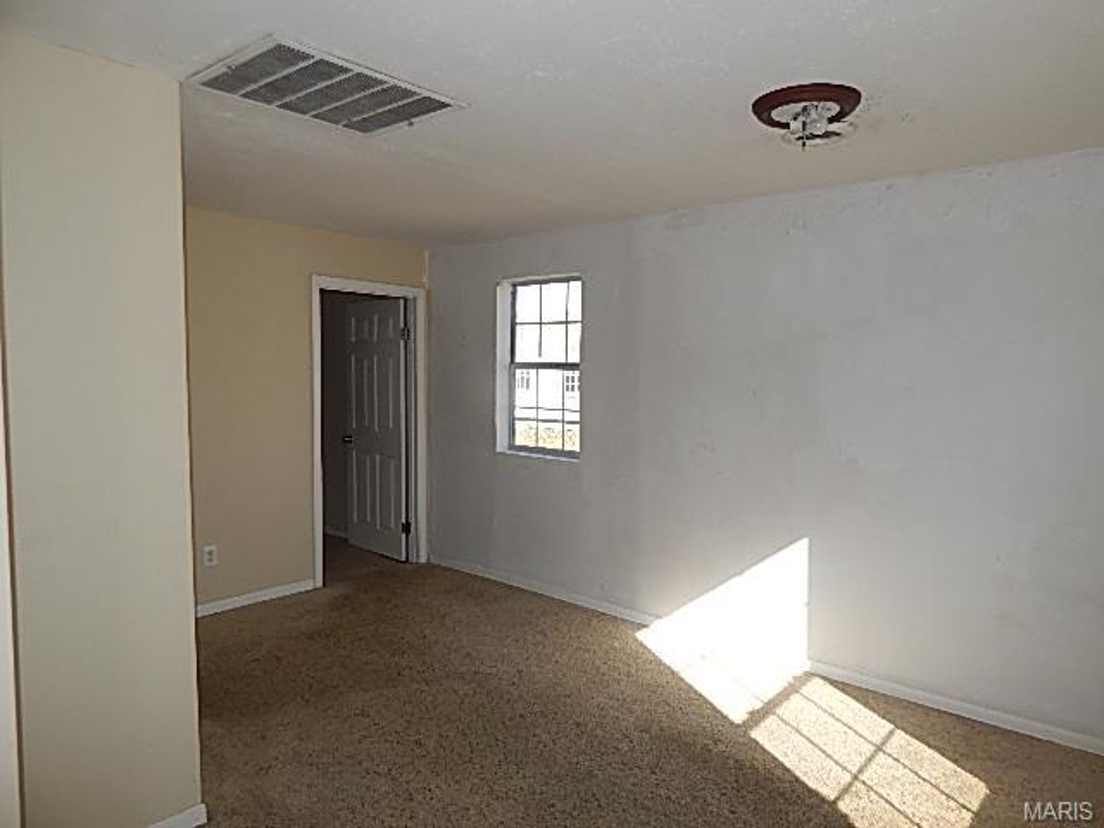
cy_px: 414
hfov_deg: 73.9
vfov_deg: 58.9
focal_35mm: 23
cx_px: 552
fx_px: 734
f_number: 3
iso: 125
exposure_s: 1/400
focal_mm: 4
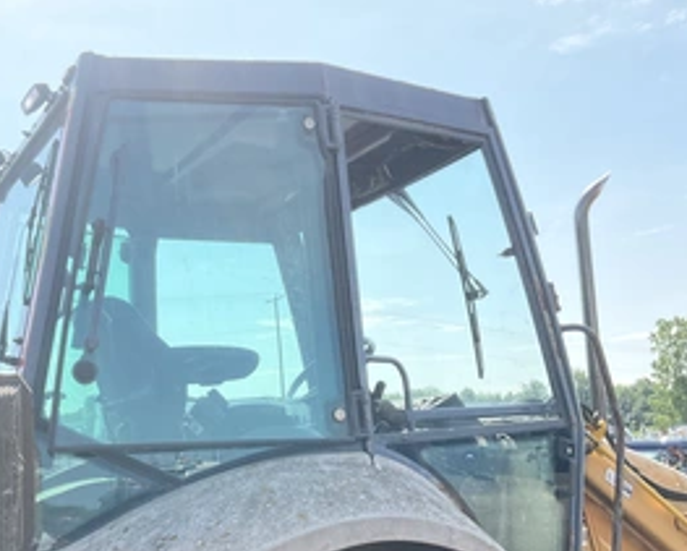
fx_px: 875
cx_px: 214
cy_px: 368
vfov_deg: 34.6
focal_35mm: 43
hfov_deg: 42.1
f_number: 1.8
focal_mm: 3
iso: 25
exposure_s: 1/1577
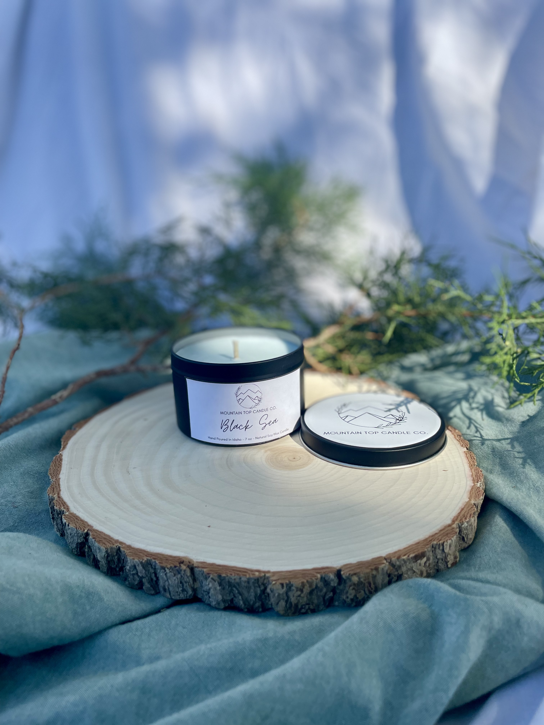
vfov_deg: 67.3
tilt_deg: -18.5
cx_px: 272
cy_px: 362
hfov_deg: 53.1
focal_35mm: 26
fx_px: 545
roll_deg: -1.3
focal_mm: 4.2
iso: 50
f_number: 1.6
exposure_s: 1/2132
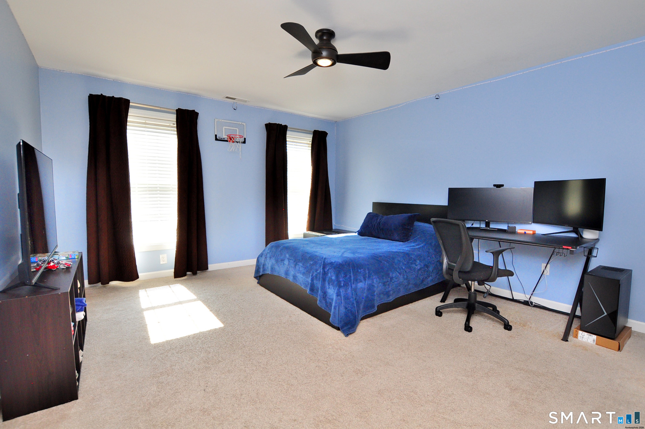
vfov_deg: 77.2
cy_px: 214
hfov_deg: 100.5
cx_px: 322
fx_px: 268
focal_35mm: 15
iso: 640
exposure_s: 1/100
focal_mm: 10
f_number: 5
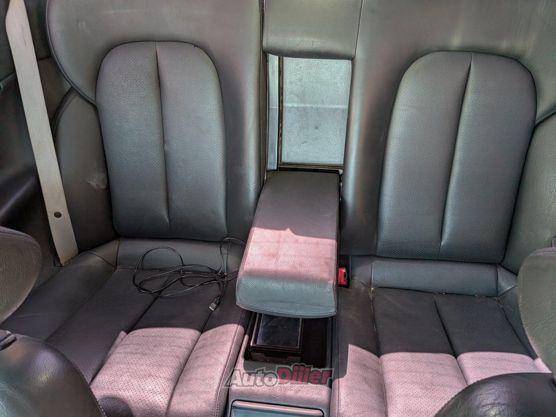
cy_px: 208
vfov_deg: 56.8
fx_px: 386
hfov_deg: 71.6
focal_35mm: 24
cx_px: 278
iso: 71
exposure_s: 1/100
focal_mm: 4.53
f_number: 1.7
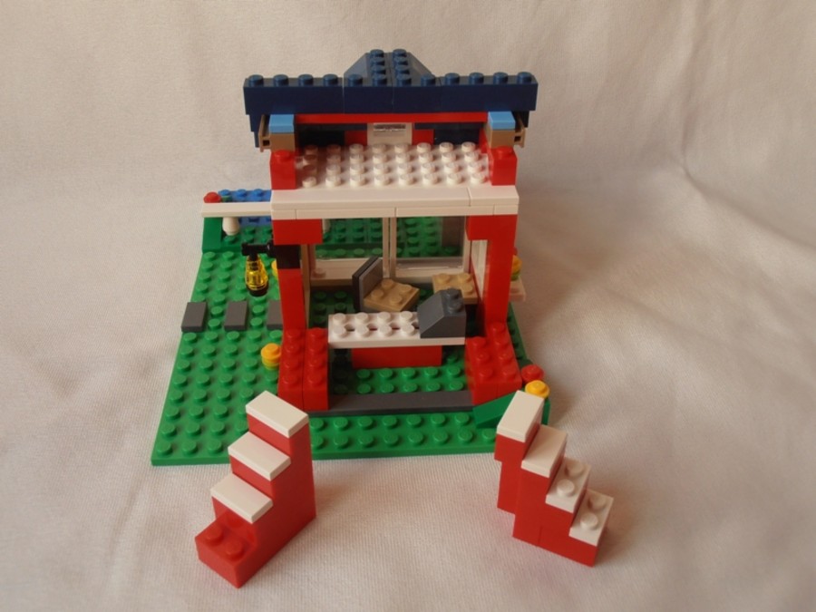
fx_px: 872
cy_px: 306
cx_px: 408
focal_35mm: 37
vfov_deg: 38.7
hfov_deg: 50.1
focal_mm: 6.61
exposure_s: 1/40
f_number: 3.9
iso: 100
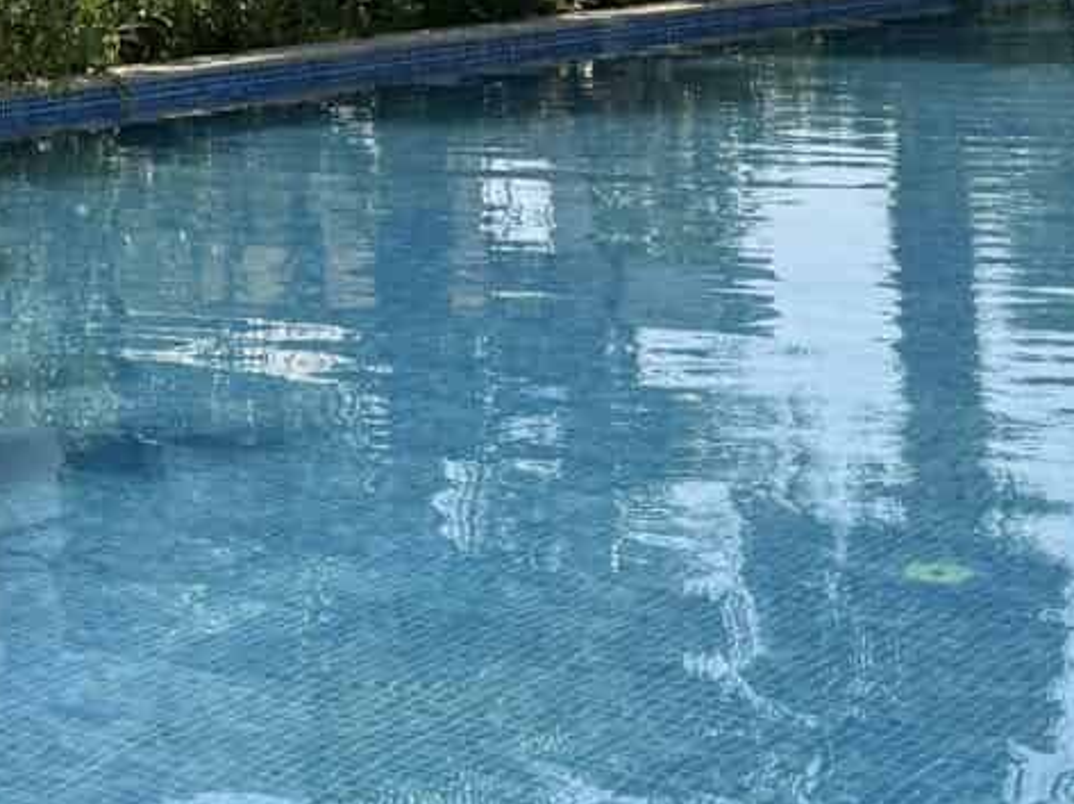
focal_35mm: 104
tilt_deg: +1.5
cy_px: -263
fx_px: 3224
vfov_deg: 13.6
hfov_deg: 18.1
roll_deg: +2.2
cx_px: -170
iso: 80
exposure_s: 1/5714
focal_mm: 6.76
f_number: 1.78
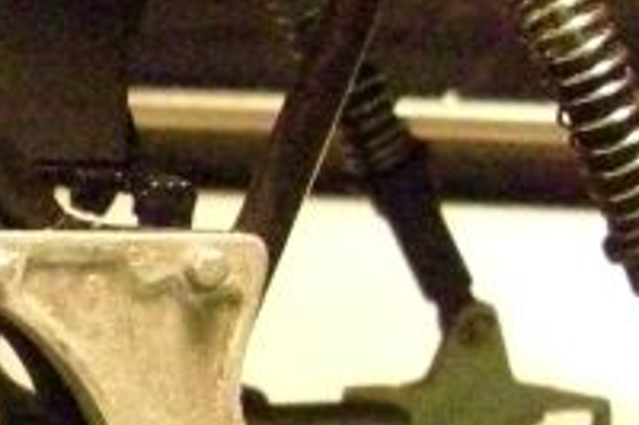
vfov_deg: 10.6
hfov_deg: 14.7
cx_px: -345
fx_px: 2288
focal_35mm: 129
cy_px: 361
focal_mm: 6.2
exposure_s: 1/60
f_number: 2.8
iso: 1600
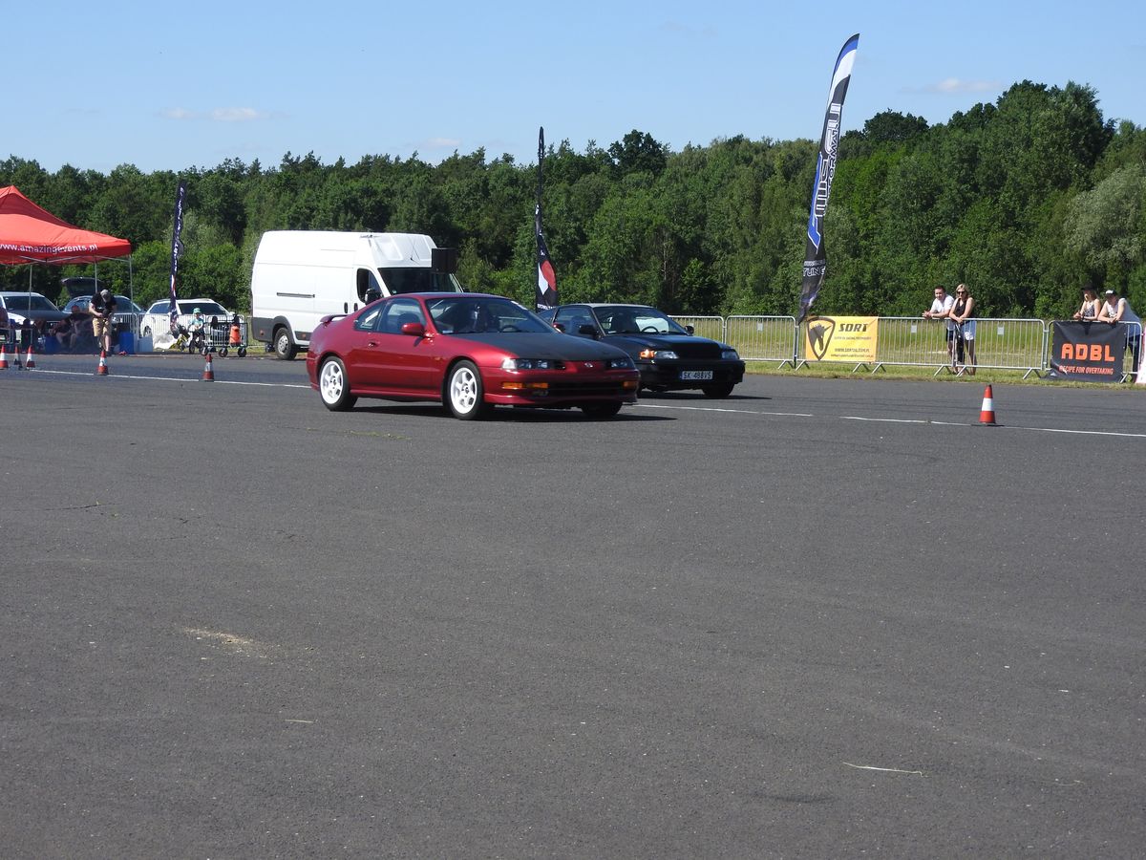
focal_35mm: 85
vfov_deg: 17.4
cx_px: 573
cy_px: 430
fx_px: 2814
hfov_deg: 23.0
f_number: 4.5
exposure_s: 1/800
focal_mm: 15.2
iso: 100
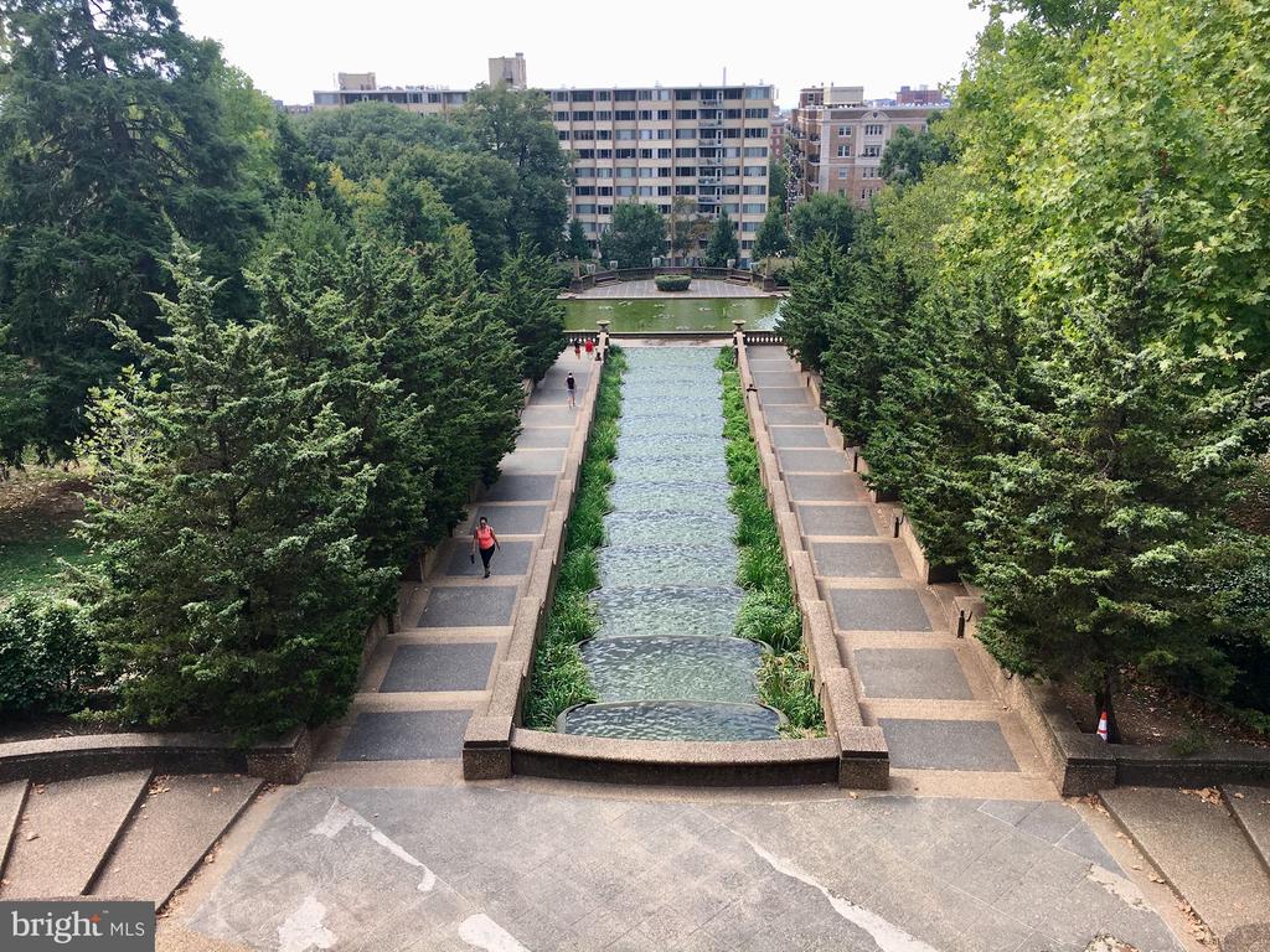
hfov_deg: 61.7
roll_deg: +1.0
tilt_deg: -21.0
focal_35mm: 29
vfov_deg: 48.2
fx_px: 1064
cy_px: 476
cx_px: 635
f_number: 2.2
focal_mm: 4.15
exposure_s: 1/353
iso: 25
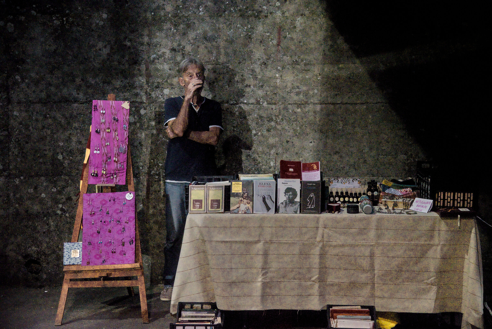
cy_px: 164
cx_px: 246
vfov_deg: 18.2
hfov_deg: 27.0
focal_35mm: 75
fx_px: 1026
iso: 4000
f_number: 5
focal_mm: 75
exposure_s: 1/125
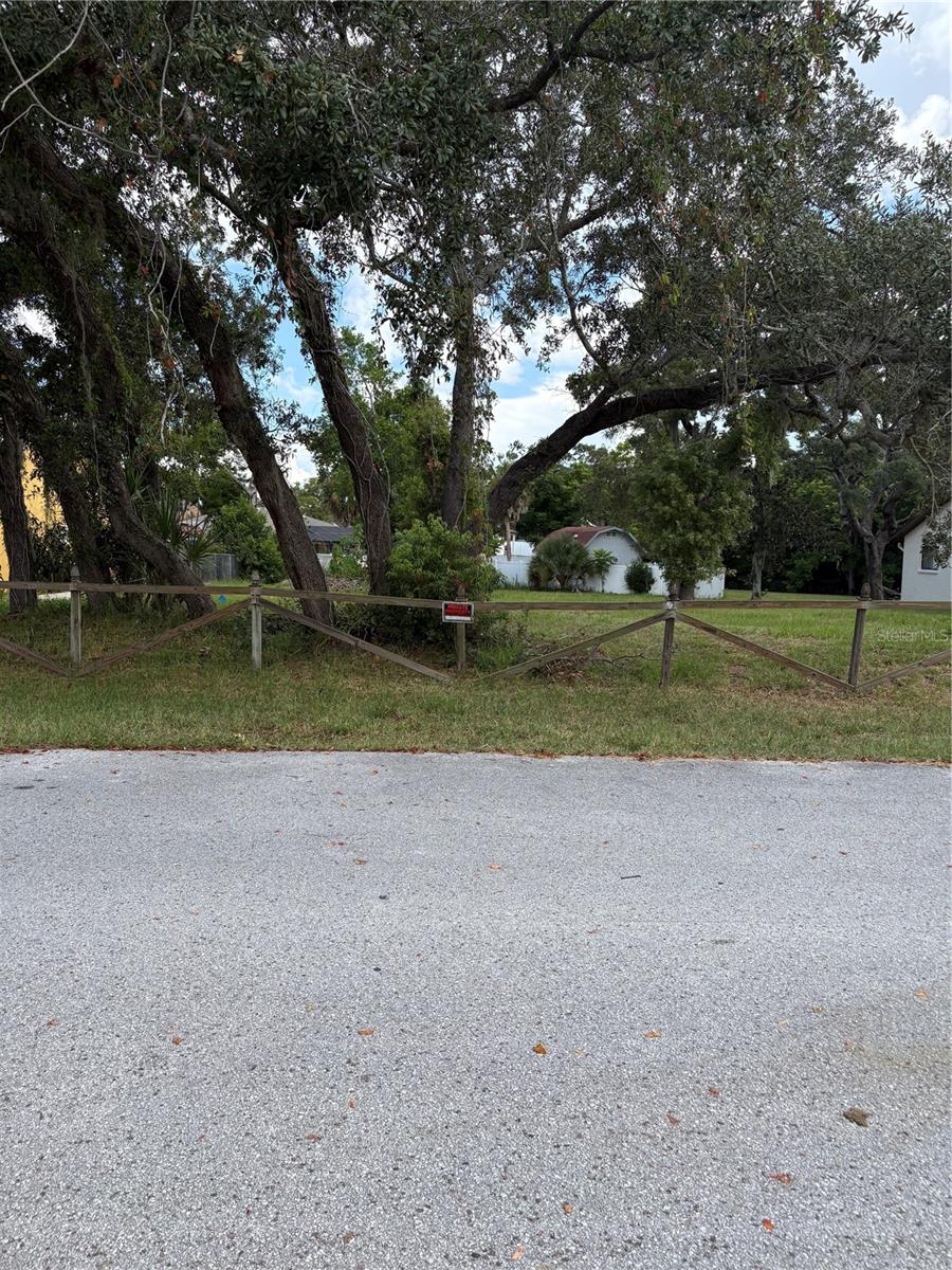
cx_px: 476
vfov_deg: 67.3
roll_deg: -1.2
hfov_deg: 53.1
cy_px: 635
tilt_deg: -4.9
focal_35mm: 26
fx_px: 953
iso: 50
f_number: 1.6
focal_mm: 5.96
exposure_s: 1/1420
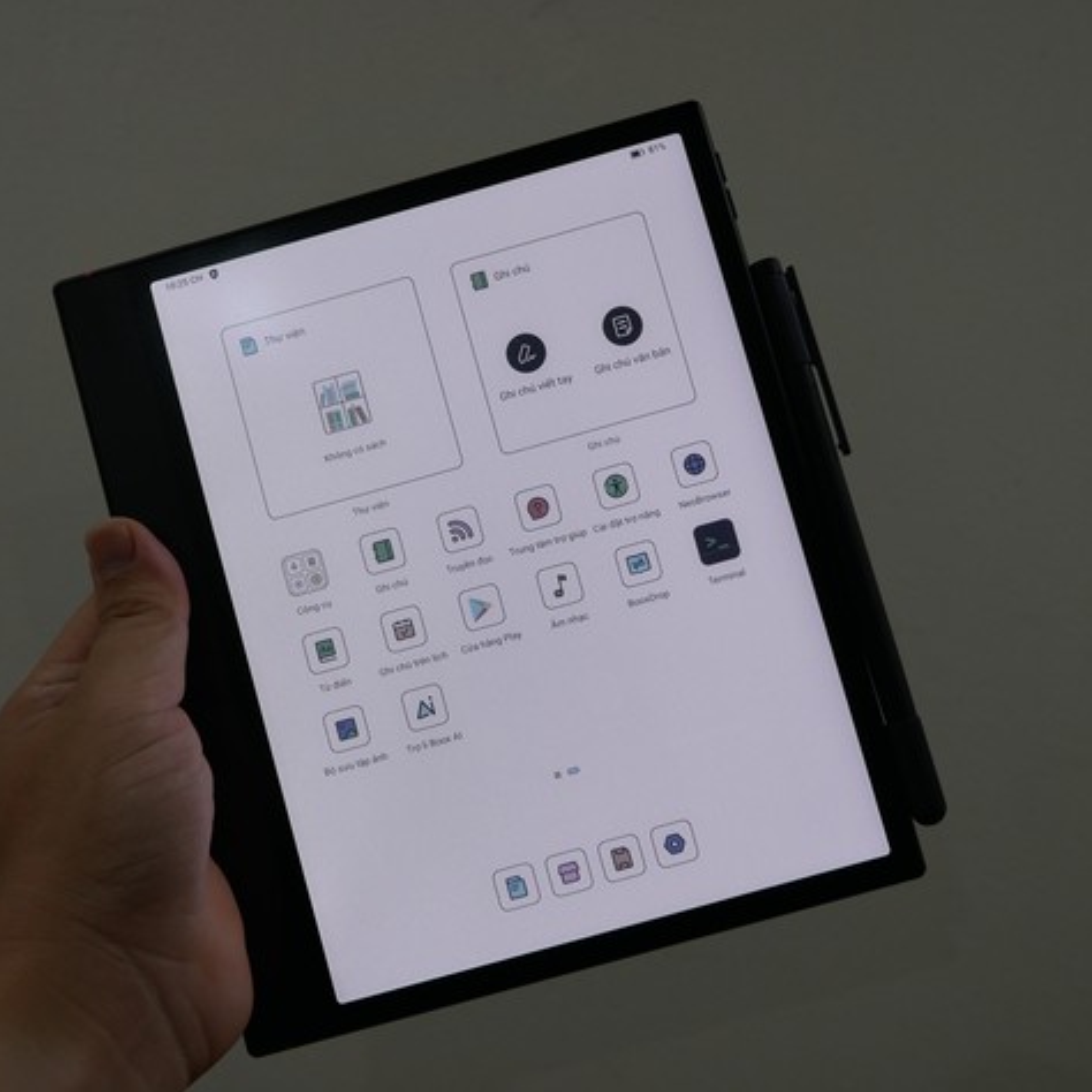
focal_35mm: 43
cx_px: 507
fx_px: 1535
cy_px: 544
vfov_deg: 39.2
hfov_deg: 39.1
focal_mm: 18
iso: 320
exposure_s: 1/60
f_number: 4.3
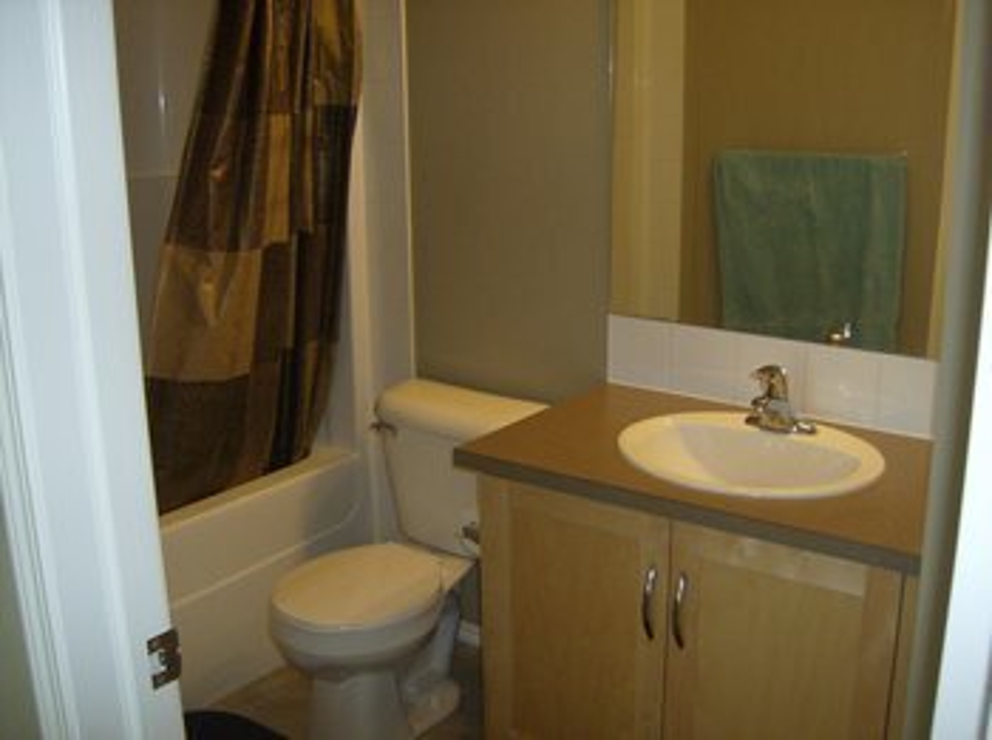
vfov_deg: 39.5
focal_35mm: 36
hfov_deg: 51.4
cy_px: 370
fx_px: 1030
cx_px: 496
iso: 200
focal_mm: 6
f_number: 2.8
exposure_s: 1/60
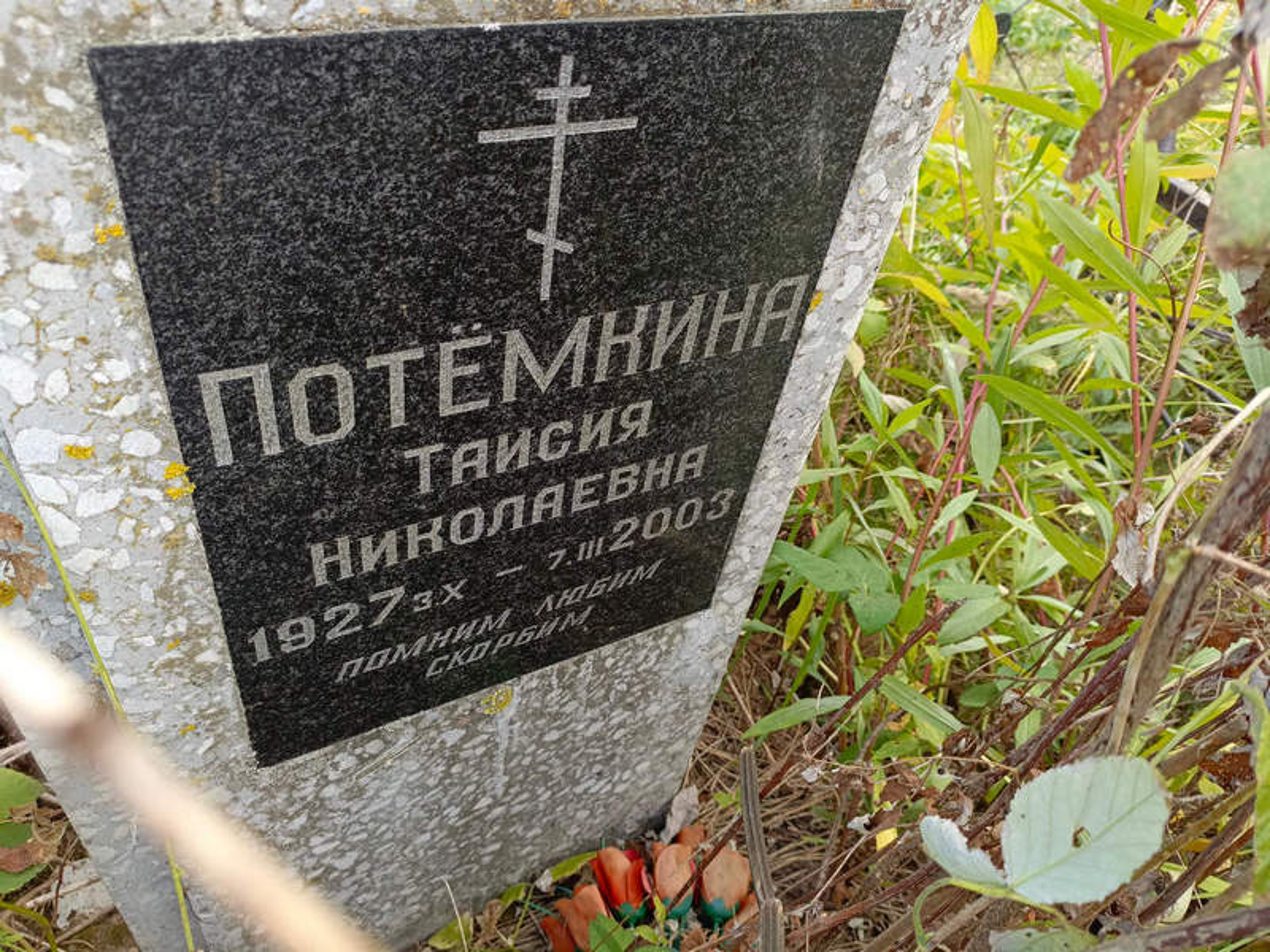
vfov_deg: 54.9
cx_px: 635
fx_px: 917
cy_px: 476
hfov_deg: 69.4
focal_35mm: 25
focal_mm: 4.76
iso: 149
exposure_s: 1/100
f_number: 1.69
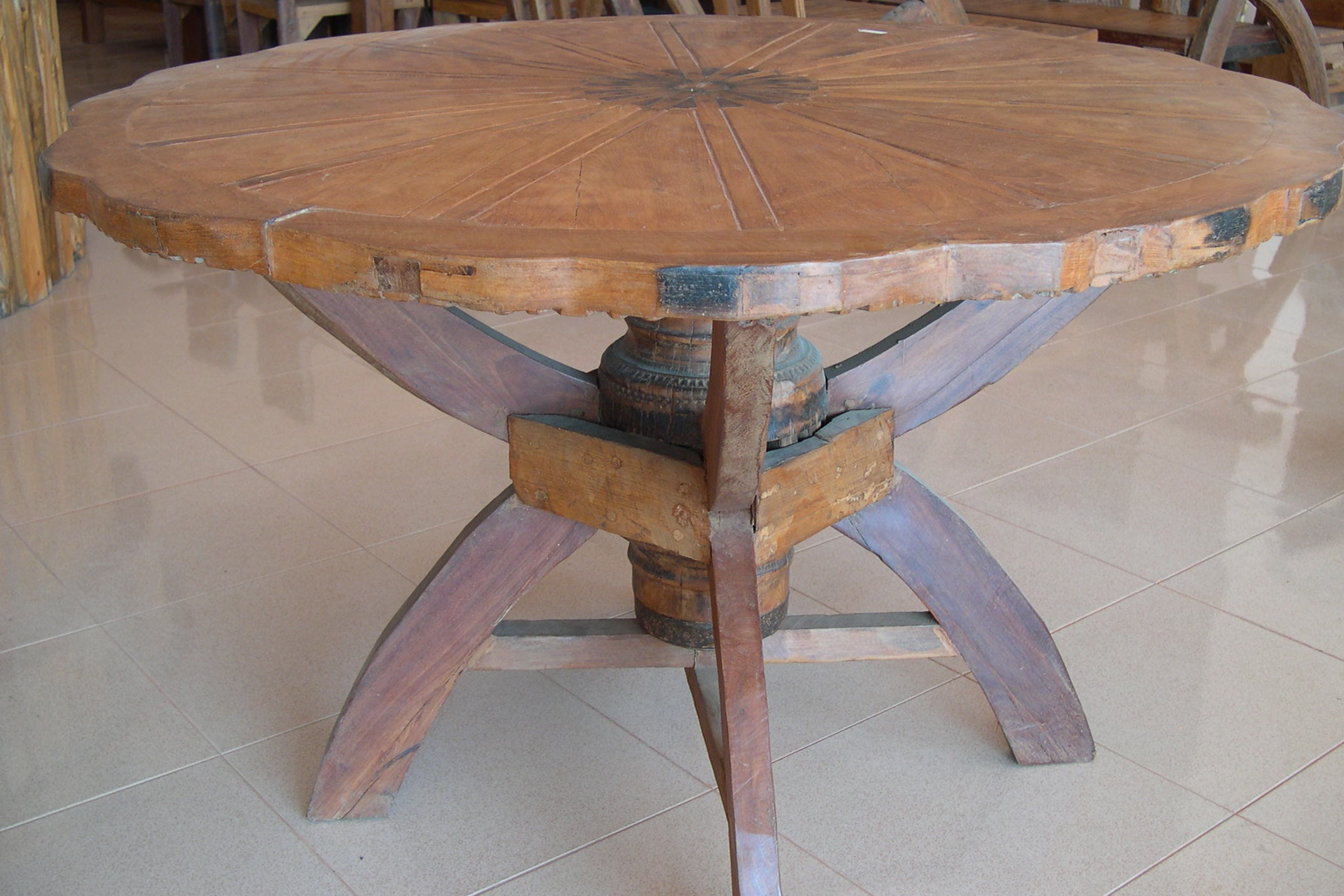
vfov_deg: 31.8
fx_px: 1568
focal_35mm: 42
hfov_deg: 46.4
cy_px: 365
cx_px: 679
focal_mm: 8
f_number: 2.8
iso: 100
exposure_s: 1/38
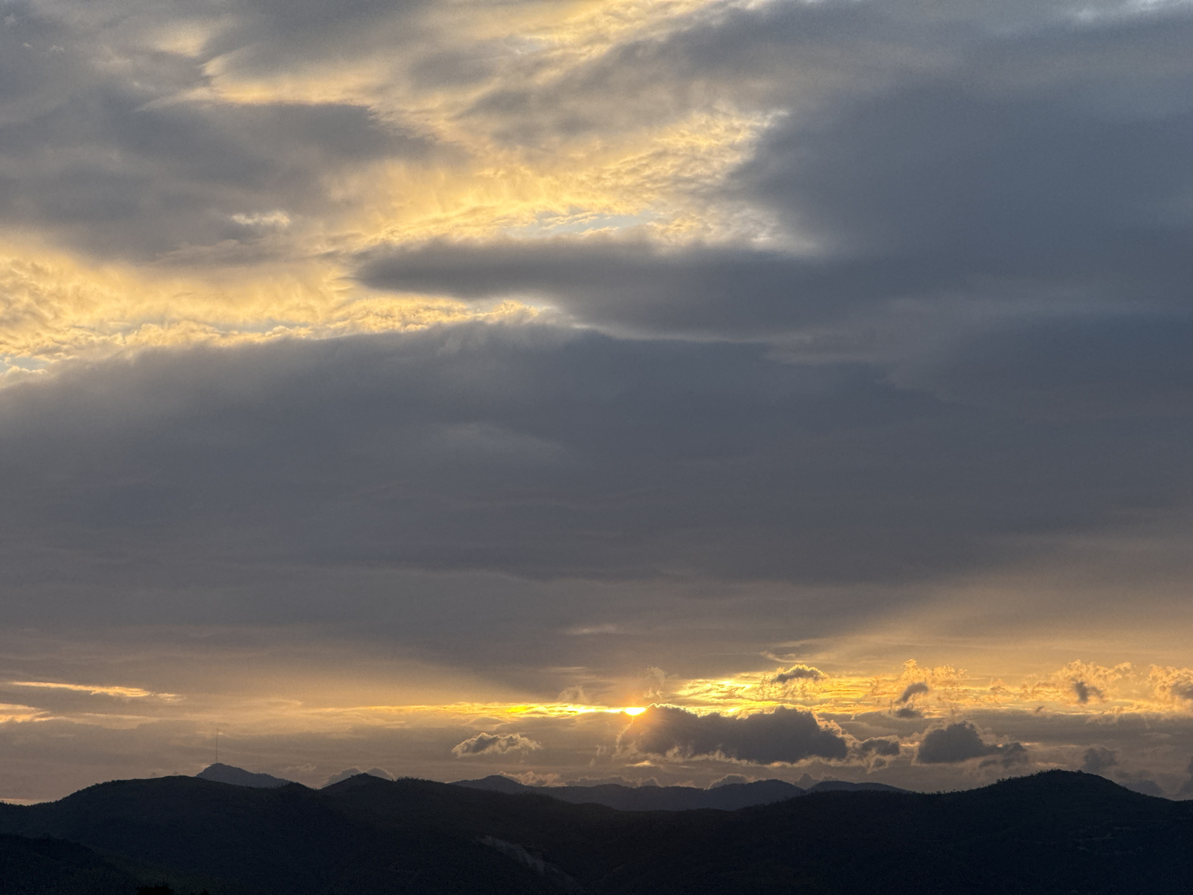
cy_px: 448
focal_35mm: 120
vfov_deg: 12.3
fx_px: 4136
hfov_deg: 16.4
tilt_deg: +7.0
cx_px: 596
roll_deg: -1.1
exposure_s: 1/793
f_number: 2.8
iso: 64
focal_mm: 15.66
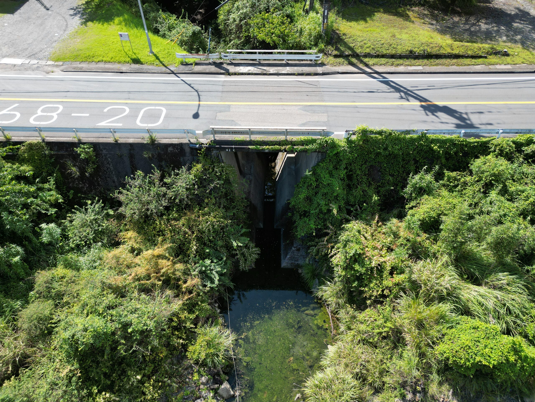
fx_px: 371
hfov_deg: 71.6
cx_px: 268
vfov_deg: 56.8
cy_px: 201
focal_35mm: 24
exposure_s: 1/1000
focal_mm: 6.72
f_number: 1.7
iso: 100
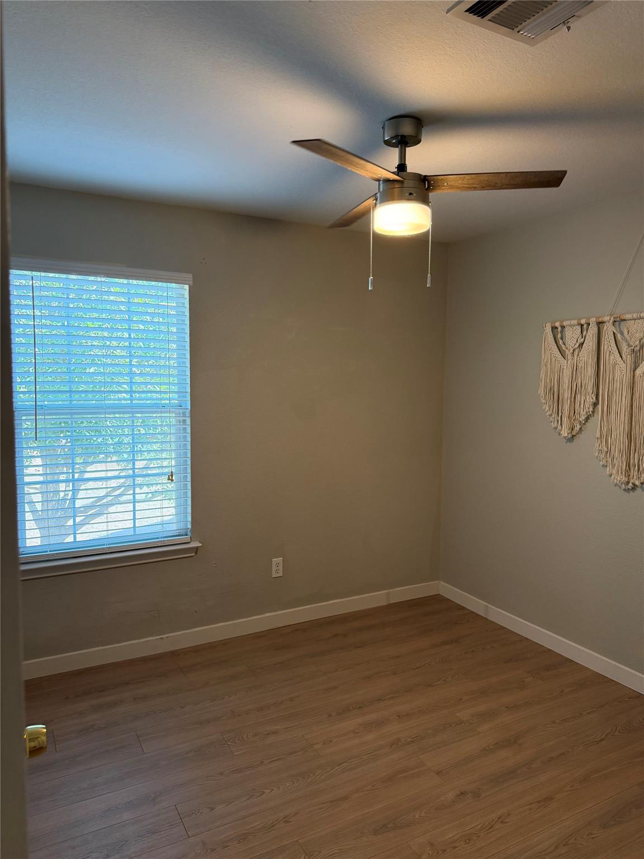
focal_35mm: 24
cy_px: 430
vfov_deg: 71.6
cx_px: 322
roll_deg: -1.2
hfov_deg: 56.8
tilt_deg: -5.4
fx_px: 595
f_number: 1.78
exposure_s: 1/120
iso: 250
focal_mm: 6.76
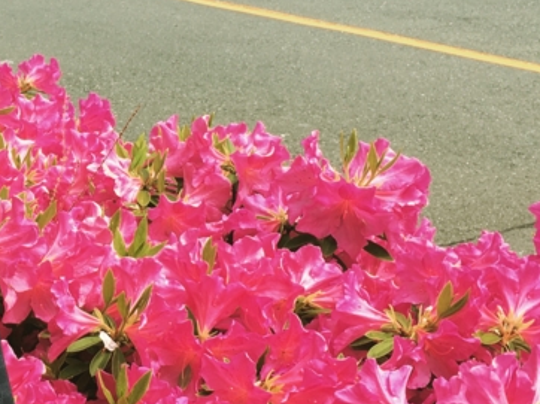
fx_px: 1278
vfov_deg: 17.9
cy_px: 129
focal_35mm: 82
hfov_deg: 22.8
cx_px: -12
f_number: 2.2
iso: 25
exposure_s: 1/390
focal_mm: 4.15
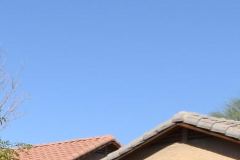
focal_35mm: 116
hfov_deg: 14.2
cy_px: 328
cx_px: -270
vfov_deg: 10.7
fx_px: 774
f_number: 11
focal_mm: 10
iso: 100
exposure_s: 1/200
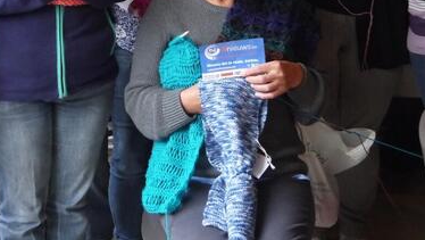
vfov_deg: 16.3
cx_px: 195
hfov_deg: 29.3
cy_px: -30
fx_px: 812
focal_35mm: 72
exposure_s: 1/60
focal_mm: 16
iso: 800
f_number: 3.9
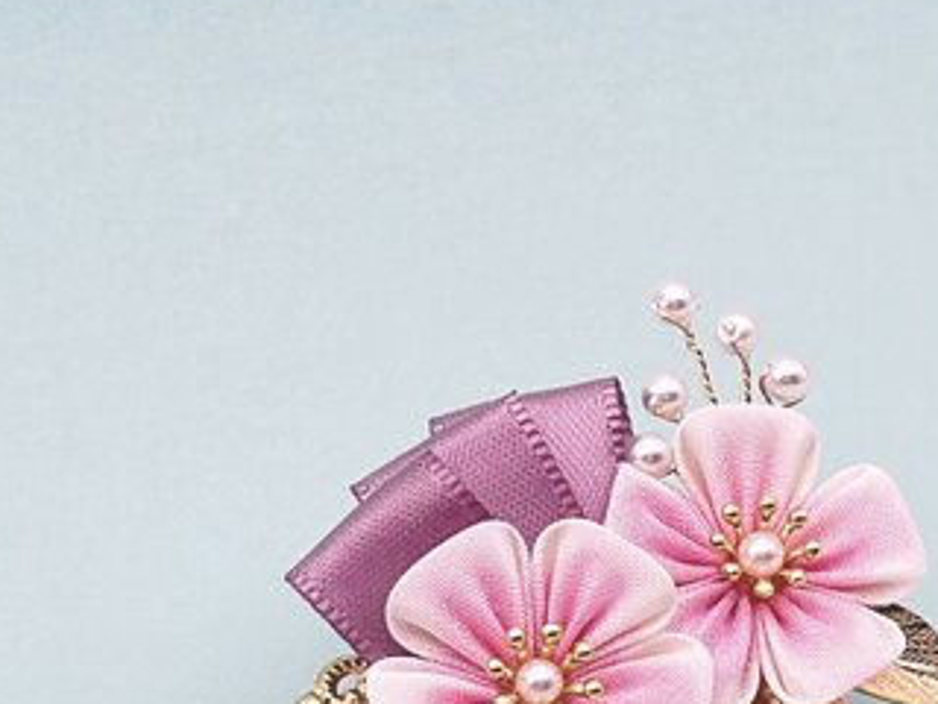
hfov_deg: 20.4
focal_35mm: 96
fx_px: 2601
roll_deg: +1.3
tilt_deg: -35.1
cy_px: 666
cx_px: 642
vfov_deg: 15.2
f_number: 1.78
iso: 80
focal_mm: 6.86
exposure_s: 1/484
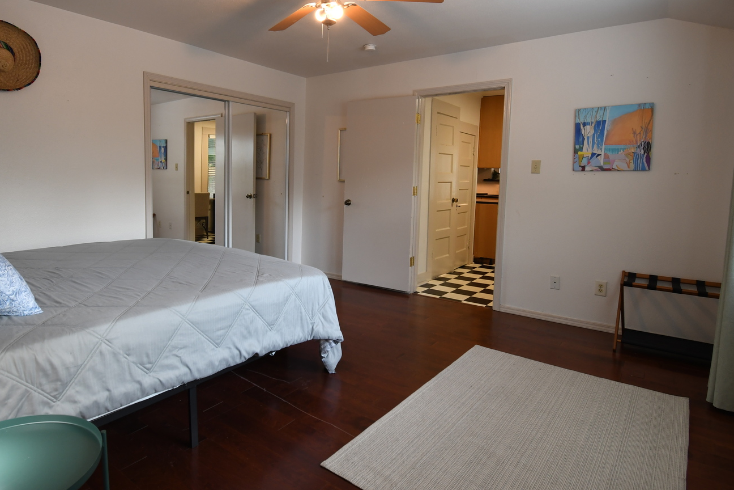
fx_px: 408
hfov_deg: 83.3
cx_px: 308
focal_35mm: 20
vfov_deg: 61.7
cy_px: 213
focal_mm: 11
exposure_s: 1/15
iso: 500
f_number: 7.1
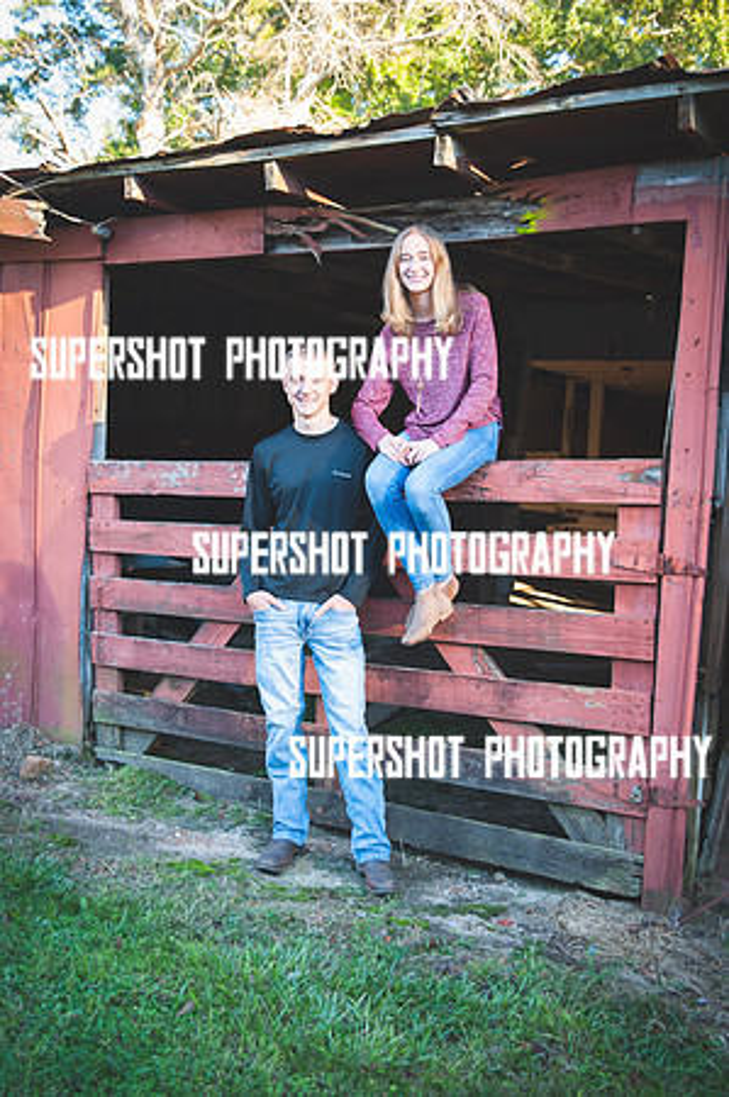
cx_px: 364
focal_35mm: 35
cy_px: 548
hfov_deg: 37.8
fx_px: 1066
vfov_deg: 54.5
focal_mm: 35
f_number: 3.5
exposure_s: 1/400
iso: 1000
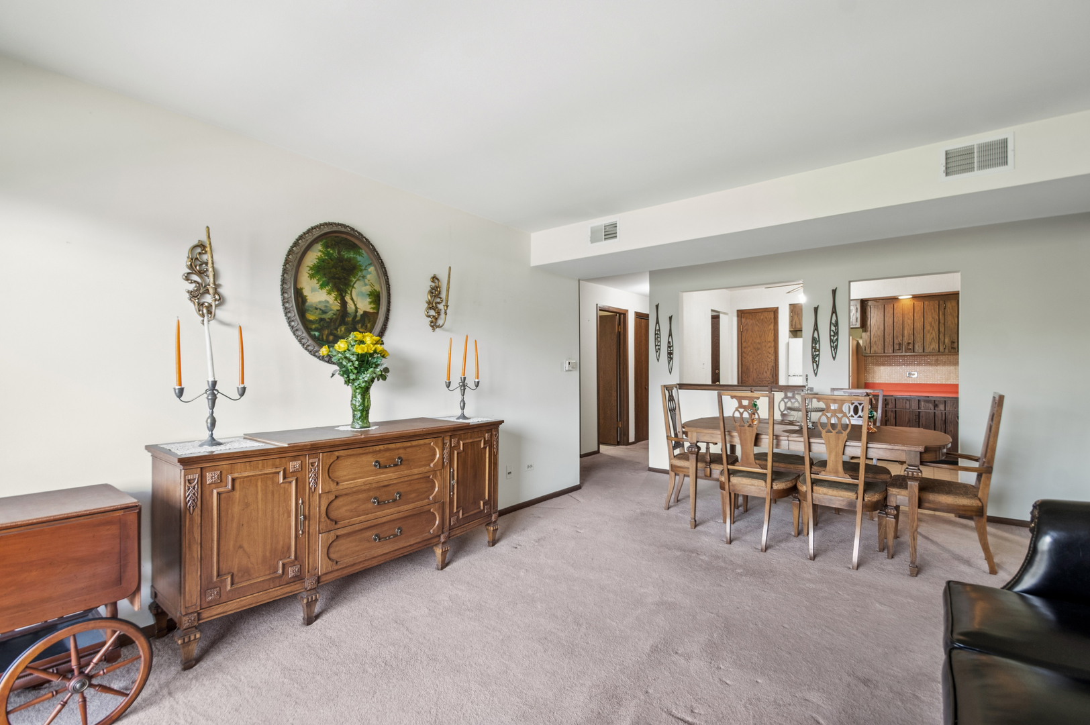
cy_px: 362
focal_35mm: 15
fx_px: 454
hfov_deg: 100.4
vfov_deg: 77.2
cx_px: 545
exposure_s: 1/8
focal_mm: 10
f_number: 8
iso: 400
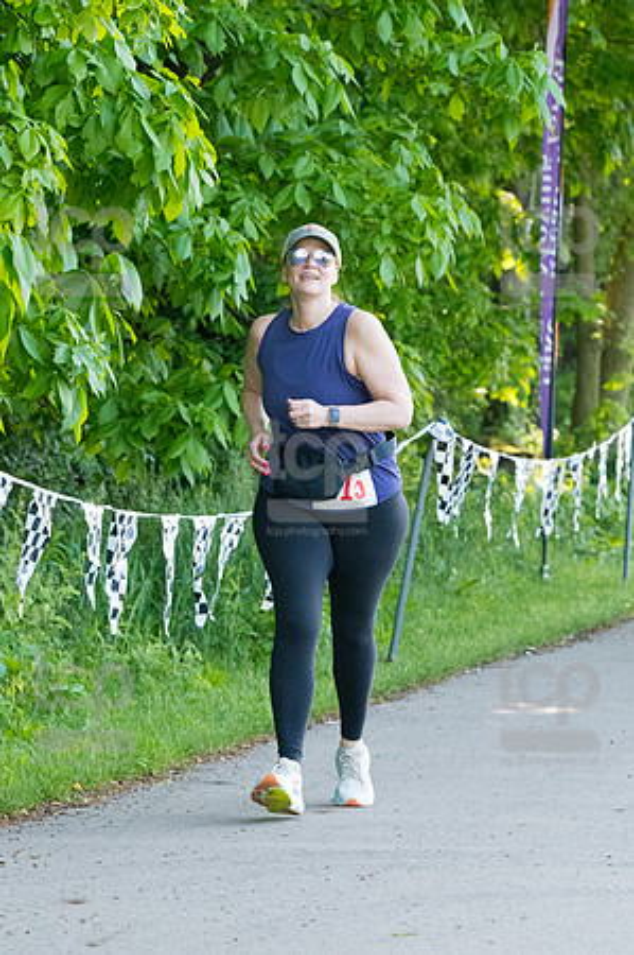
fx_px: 5163
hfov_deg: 7.0
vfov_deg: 10.6
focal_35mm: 195
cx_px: 317
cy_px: 478
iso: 4000
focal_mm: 130
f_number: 5.6
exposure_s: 1/1600
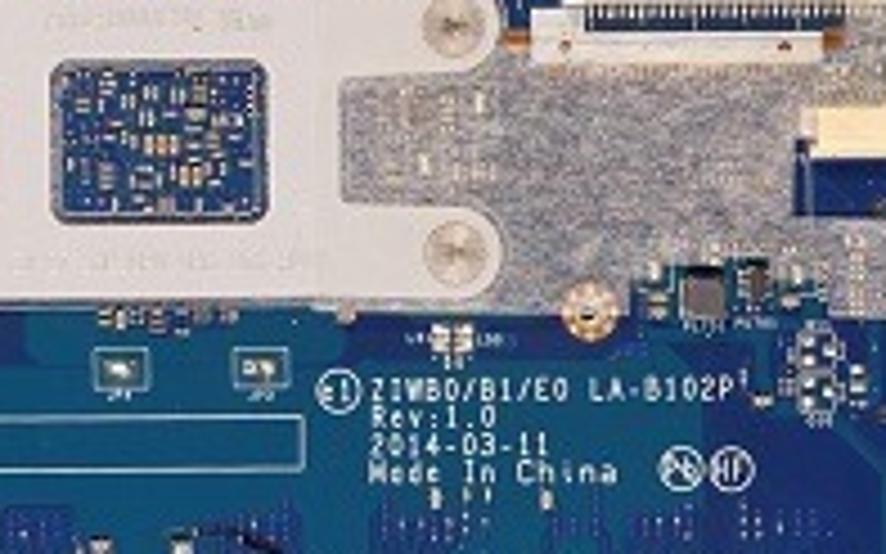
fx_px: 3788
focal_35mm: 157
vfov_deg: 8.3
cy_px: 117
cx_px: 45
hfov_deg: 13.2
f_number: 8
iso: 100
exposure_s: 1/5
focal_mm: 27
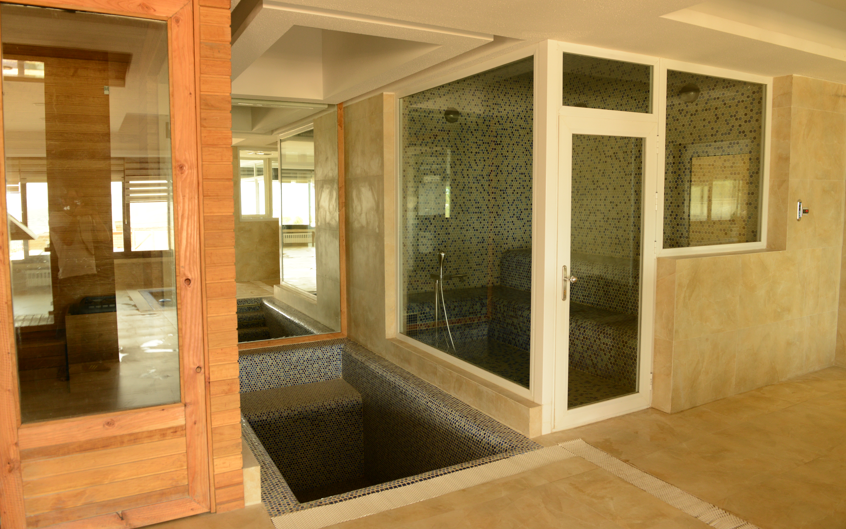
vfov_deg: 49.2
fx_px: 576
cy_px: 244
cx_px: 420
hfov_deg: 72.5
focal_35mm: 25
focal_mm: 24
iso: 800
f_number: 5.6
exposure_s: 1/40
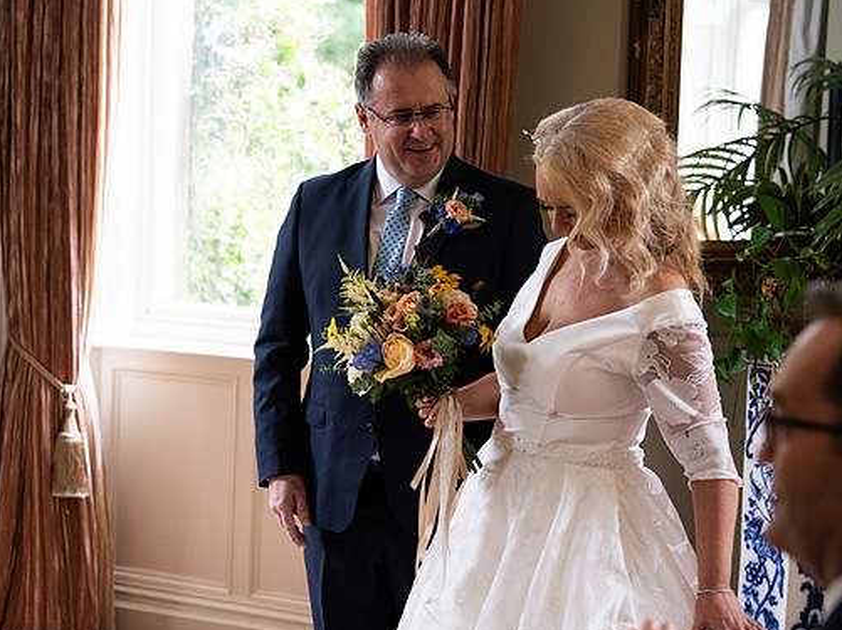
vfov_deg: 18.9
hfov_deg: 25.0
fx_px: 1896
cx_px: 415
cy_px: 320
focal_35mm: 78
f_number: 3.5
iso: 1250
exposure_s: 1/200
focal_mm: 70
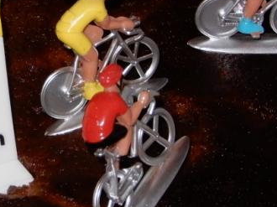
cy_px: 101
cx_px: 17
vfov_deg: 4.6
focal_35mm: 326
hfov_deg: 6.1
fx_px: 2607
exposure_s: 1/60
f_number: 5
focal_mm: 18.7
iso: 200
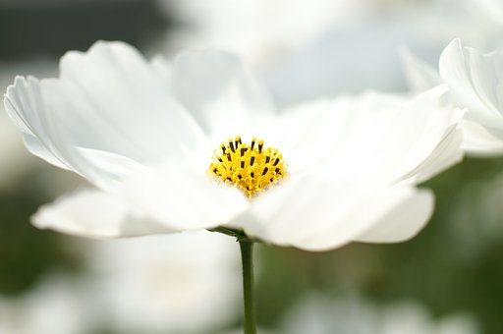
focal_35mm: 75
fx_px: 1047
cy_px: 167
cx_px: 252
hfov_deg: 27.0
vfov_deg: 18.1
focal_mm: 50
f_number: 2.8
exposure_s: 1/4000
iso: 200
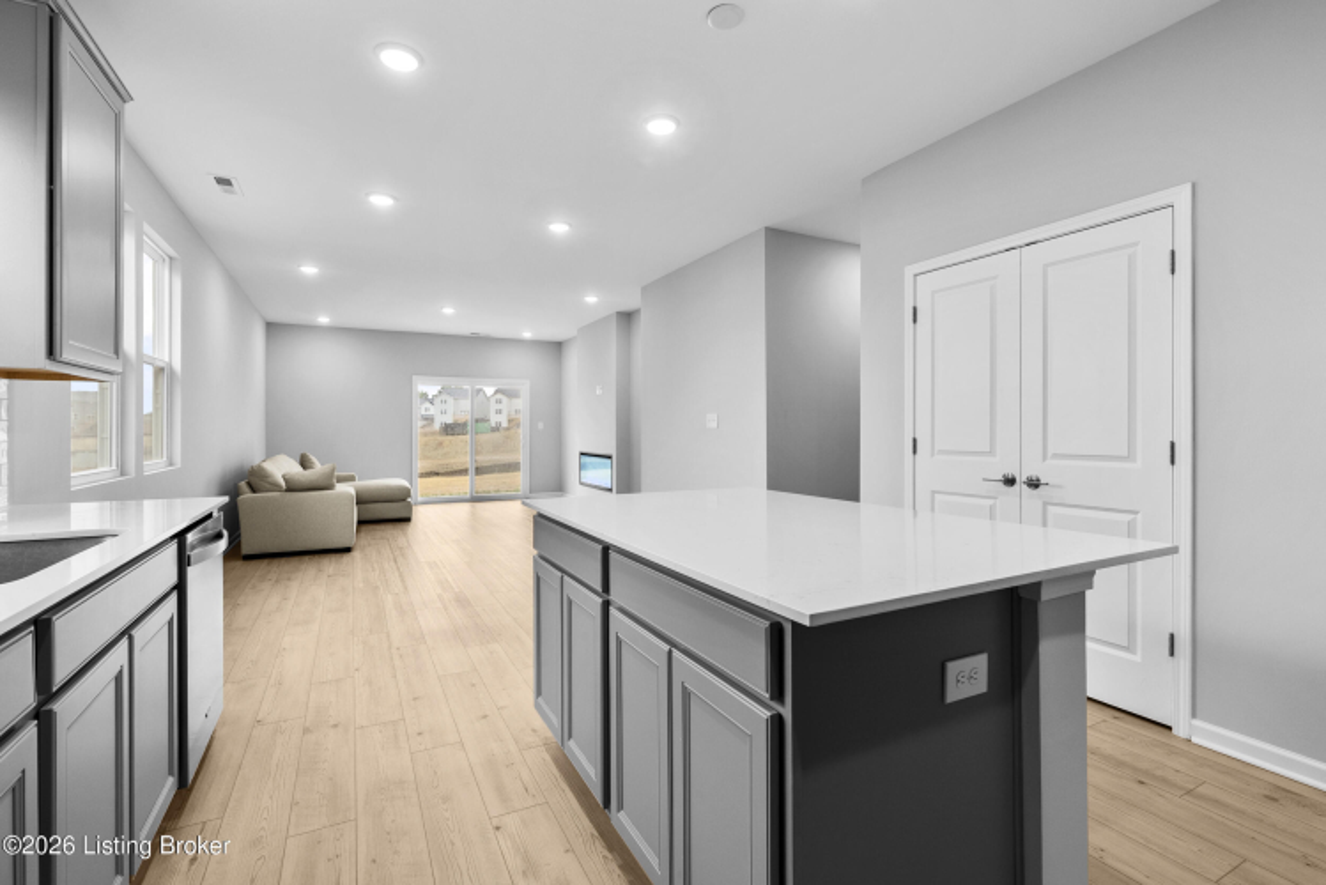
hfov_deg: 96.7
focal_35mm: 16
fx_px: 590
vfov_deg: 73.8
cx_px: 663
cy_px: 442
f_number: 11
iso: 400
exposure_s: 1/4
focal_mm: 16
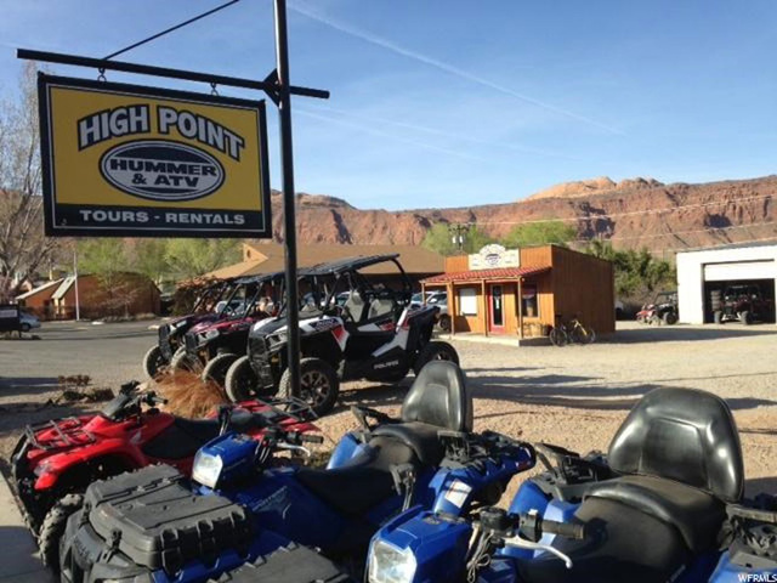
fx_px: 741
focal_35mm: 33
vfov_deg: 42.9
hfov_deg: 55.4
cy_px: 292
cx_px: 388
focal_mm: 4.12
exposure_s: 1/1022
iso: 50
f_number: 2.4
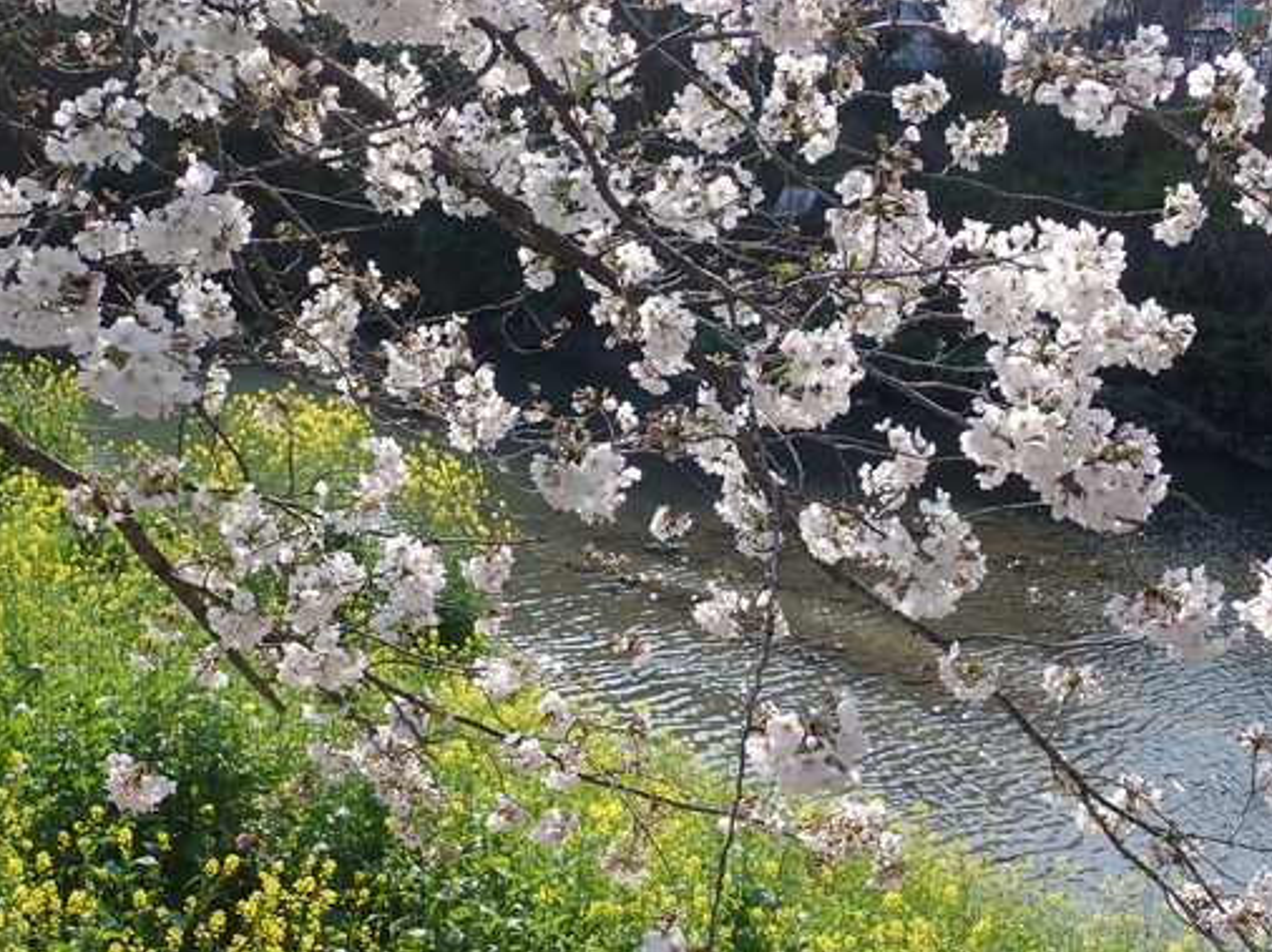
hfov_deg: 37.4
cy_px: 435
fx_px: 1873
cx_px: 732
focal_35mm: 51
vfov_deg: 28.5
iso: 100
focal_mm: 7.86
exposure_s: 1/400
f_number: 4
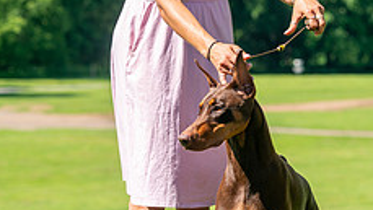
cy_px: 65
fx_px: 2058
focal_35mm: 208
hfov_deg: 10.4
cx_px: 213
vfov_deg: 5.8
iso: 200
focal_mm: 101
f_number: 5
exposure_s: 1/800
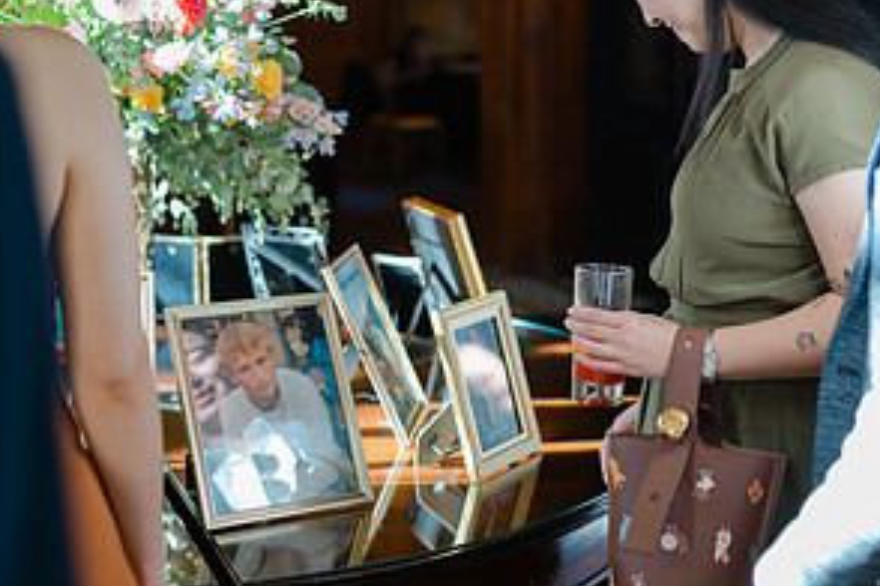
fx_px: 1687
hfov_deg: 29.2
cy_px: 190
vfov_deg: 19.7
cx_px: 464
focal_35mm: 69
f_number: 2
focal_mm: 35
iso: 320
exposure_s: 1/125
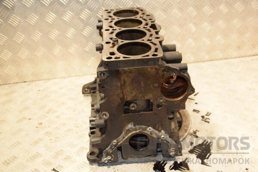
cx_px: 129
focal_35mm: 45
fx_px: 322
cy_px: 86
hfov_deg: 43.6
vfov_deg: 29.9
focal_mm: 30
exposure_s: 1/160
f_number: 5
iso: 800
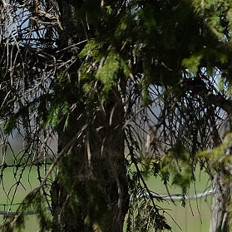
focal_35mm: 410
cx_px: 647
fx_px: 3109
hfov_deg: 4.2
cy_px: 230
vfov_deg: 4.3
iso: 400
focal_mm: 56
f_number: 1.2
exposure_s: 1/22000
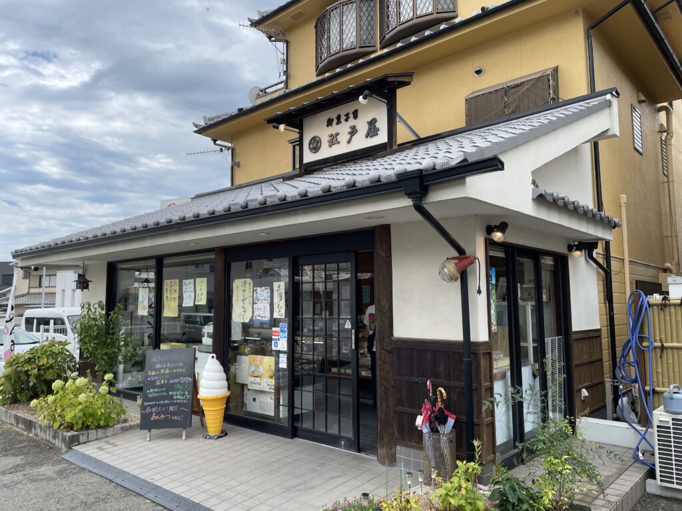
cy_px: 256
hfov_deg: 67.3
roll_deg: +0.5
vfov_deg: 53.1
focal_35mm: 26
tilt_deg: +5.0
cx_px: 341
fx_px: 512
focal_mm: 4.2
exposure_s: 1/1208
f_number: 1.6
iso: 32
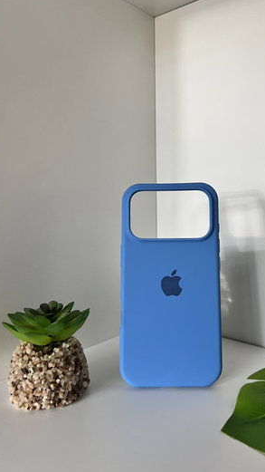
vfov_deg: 66.1
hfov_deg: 39.8
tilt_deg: -6.1
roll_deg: +2.0
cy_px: 231
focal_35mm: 29
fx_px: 362
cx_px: 170
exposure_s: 1/60
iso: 500
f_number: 1.5
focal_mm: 5.7
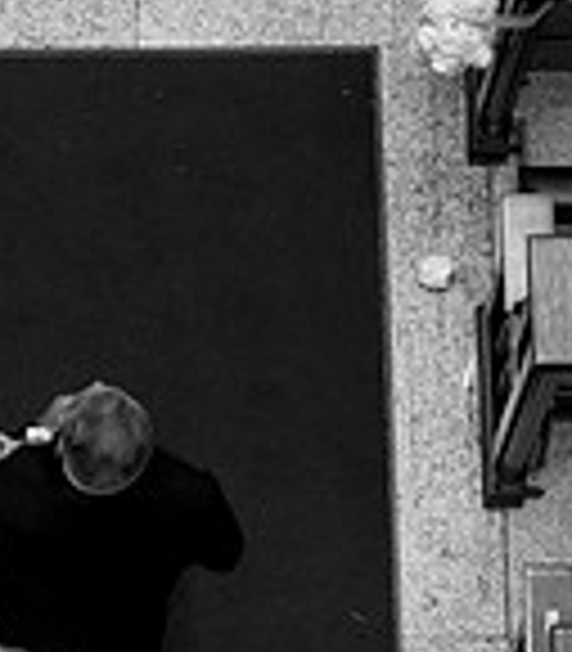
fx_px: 4294
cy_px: 583
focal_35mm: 214
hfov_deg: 7.6
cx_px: -17
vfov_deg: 8.7
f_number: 3.5
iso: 3200
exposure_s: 1/200
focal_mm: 50
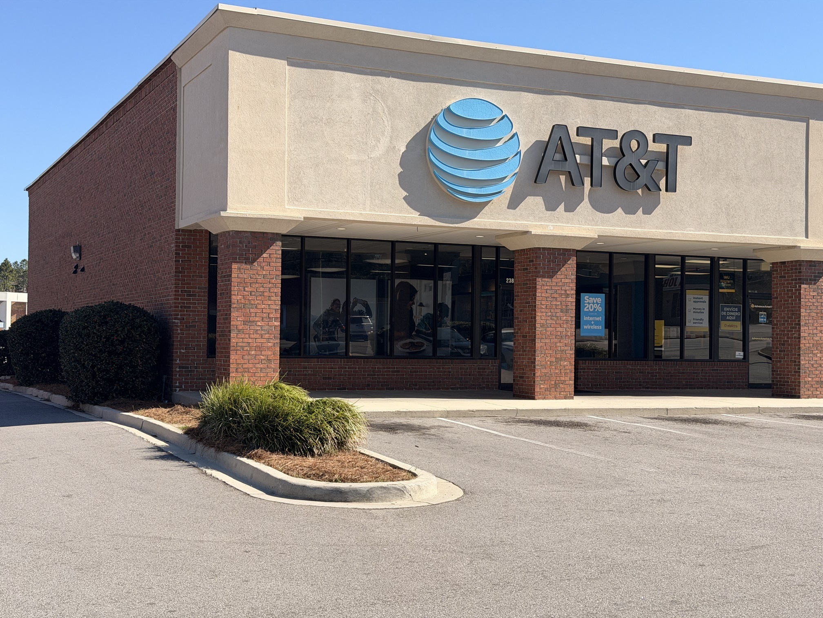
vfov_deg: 30.3
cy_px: 309
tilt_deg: +1.8
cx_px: 412
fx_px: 1141
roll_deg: +0.6
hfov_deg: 39.7
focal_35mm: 48
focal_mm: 6.76
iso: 64
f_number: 1.78
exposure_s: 1/3891
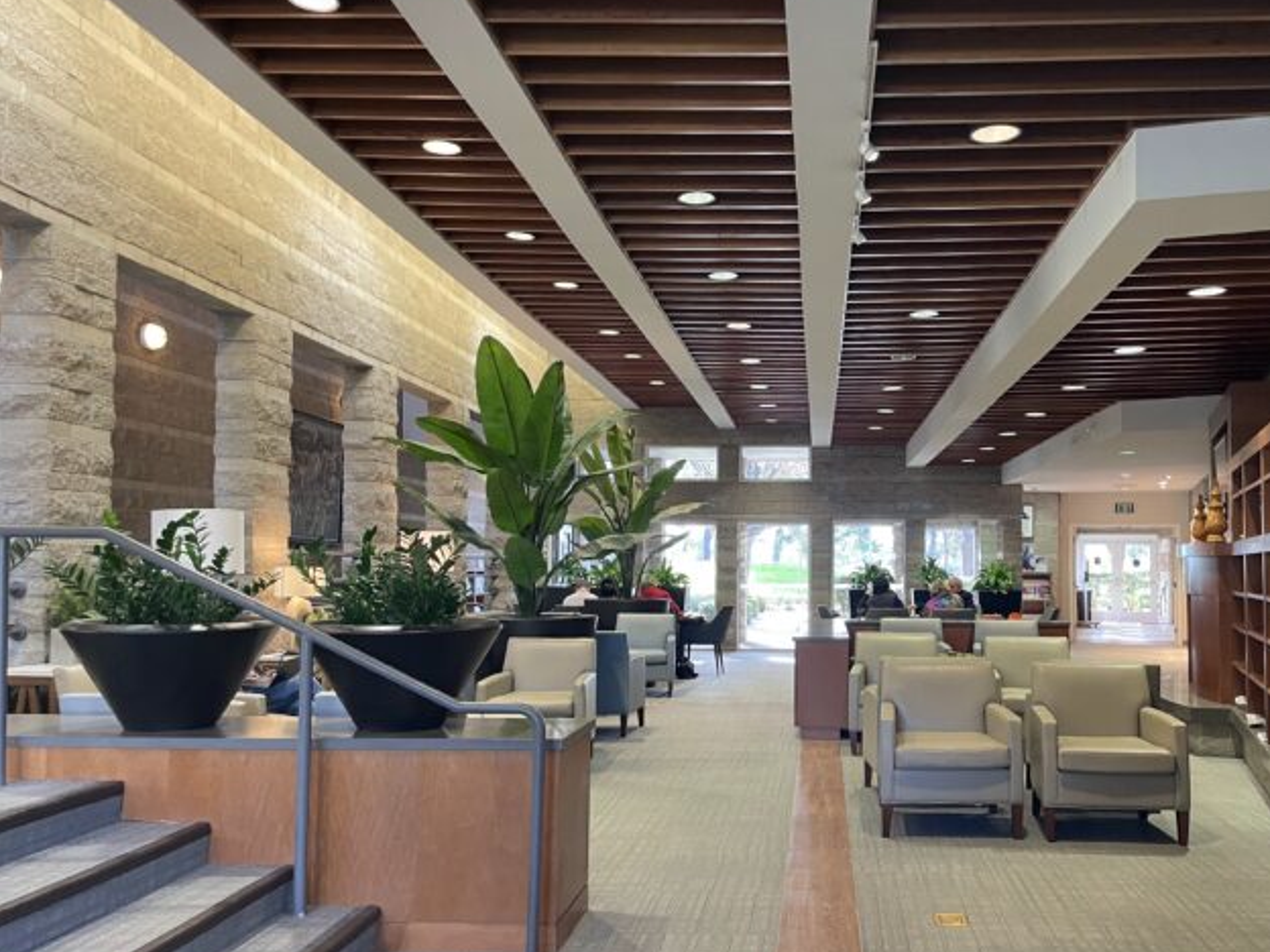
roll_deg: +0.0
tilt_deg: +1.7
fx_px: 1174
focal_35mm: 32
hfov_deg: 56.3
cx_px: 780
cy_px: 523
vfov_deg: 44.1
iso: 200
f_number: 1.6
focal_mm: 4.2
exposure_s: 1/60
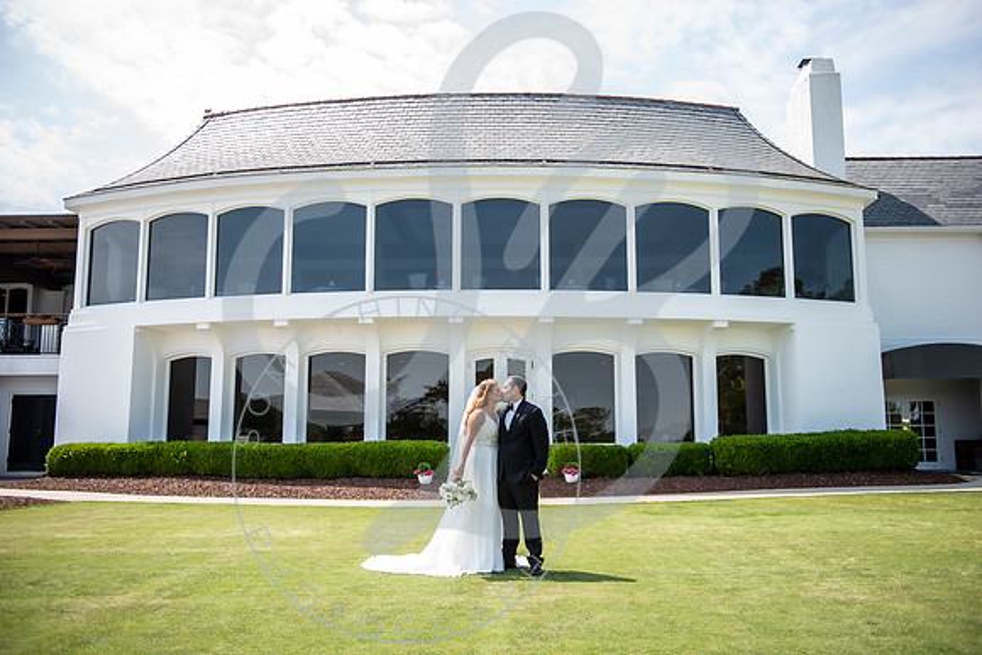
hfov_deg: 58.7
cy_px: 328
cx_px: 491
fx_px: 873
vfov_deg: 41.1
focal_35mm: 32
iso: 100
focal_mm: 32
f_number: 2.8
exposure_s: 1/800
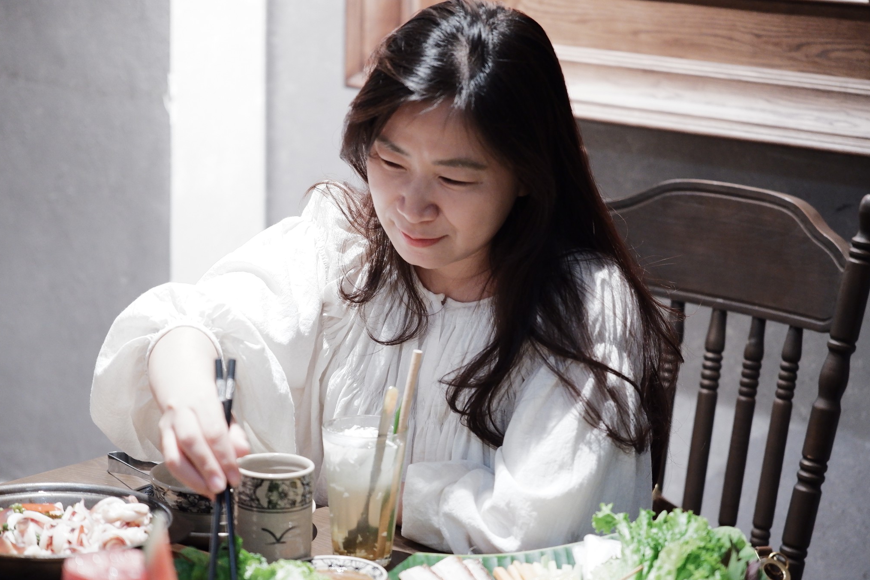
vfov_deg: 12.9
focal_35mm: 106
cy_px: 338
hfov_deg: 19.3
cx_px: 420
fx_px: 2562
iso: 2500
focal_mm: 56
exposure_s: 1/85
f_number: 1.7
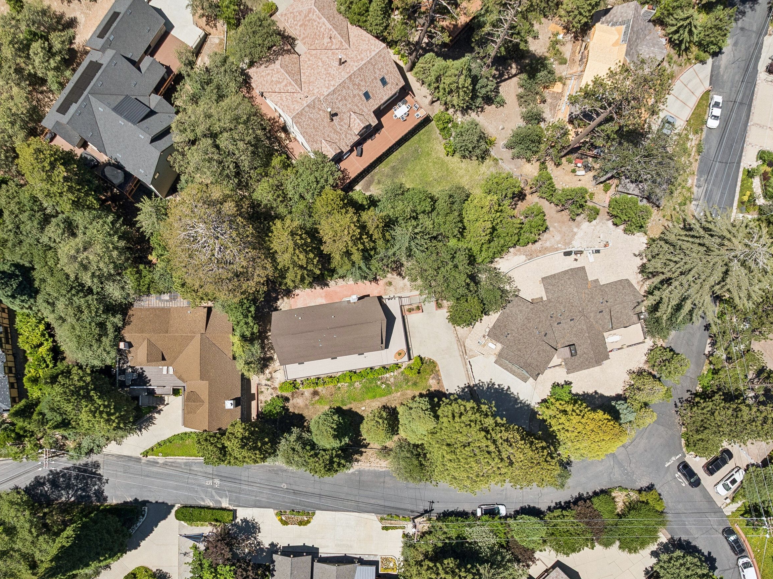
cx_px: 329
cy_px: 388
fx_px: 826
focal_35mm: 37
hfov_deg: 50.0
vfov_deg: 38.2
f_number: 2.8
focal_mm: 12.3
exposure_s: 1/80
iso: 100
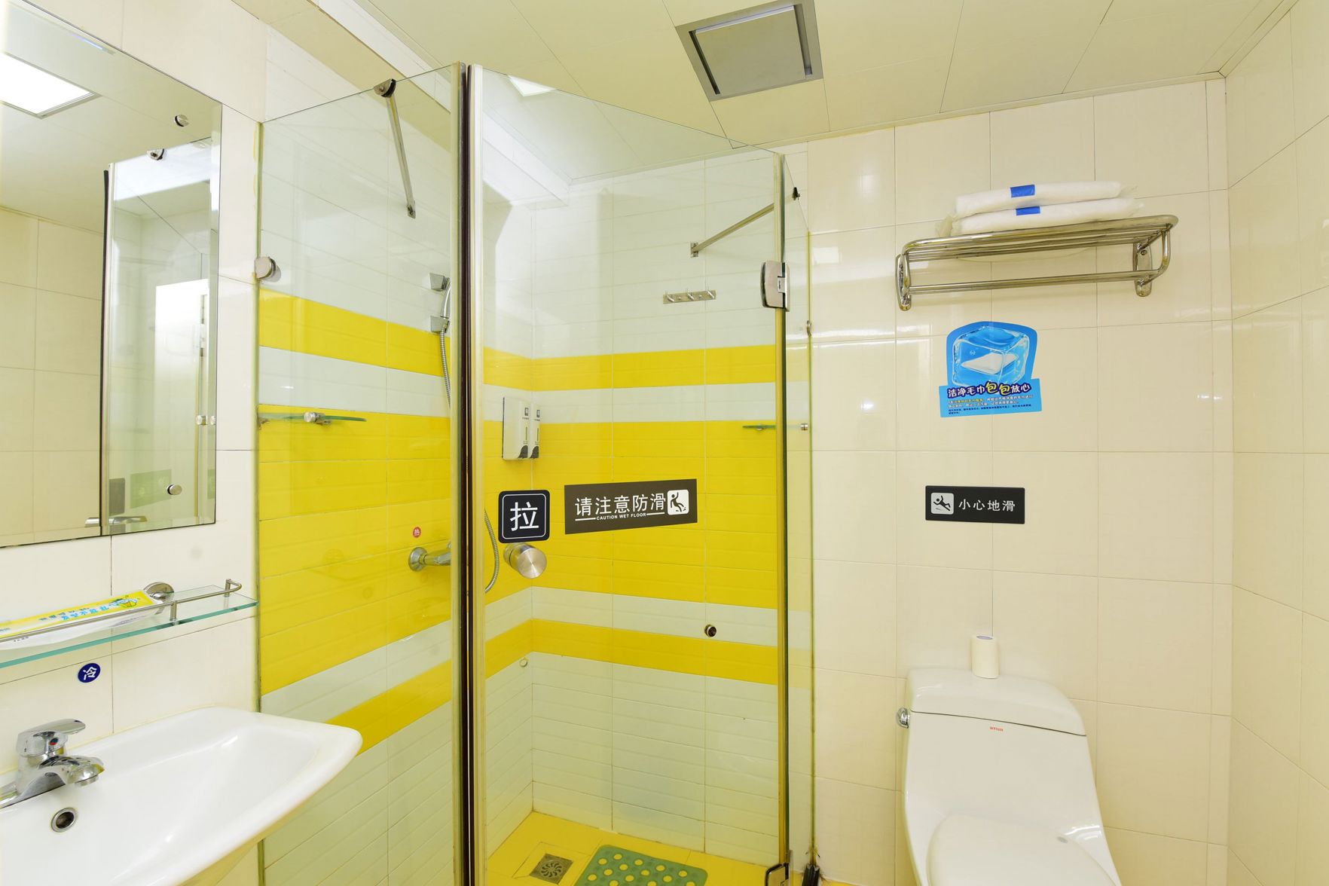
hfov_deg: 100.4
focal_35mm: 15
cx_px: 664
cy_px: 443
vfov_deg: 77.3
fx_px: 554
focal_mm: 15
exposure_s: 1/80
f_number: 6.3
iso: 500
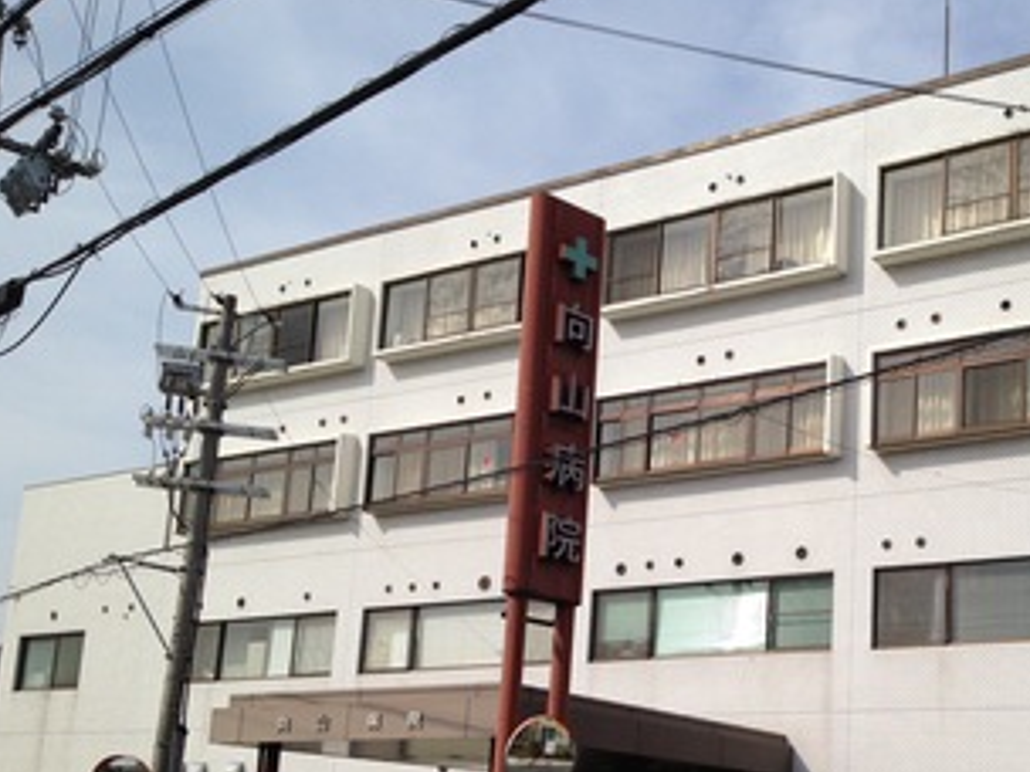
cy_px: 564
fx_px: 1577
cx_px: 749
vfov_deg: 27.2
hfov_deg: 35.5
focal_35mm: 53
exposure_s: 1/2632
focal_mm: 4.28
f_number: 2.4
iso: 50
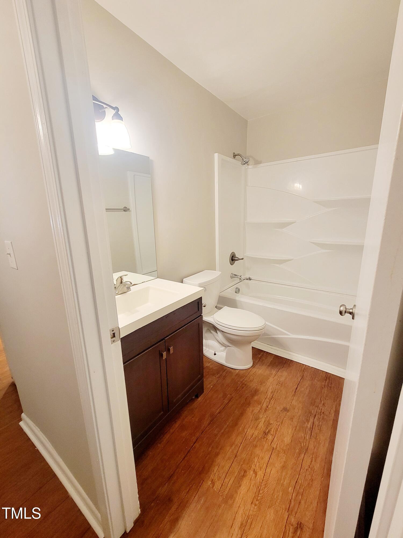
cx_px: 202
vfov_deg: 106.2
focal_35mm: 13
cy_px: 269
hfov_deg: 89.9
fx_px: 202
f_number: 2.2
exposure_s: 1/40
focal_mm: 2.2
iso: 320
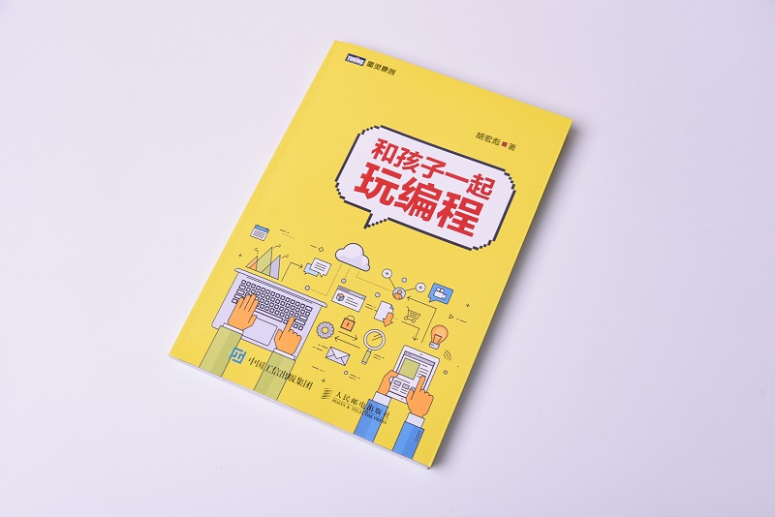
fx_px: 948
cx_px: 388
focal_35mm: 44
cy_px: 258
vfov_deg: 30.5
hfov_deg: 44.5
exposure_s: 1/160
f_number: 6.3
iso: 100
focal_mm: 44
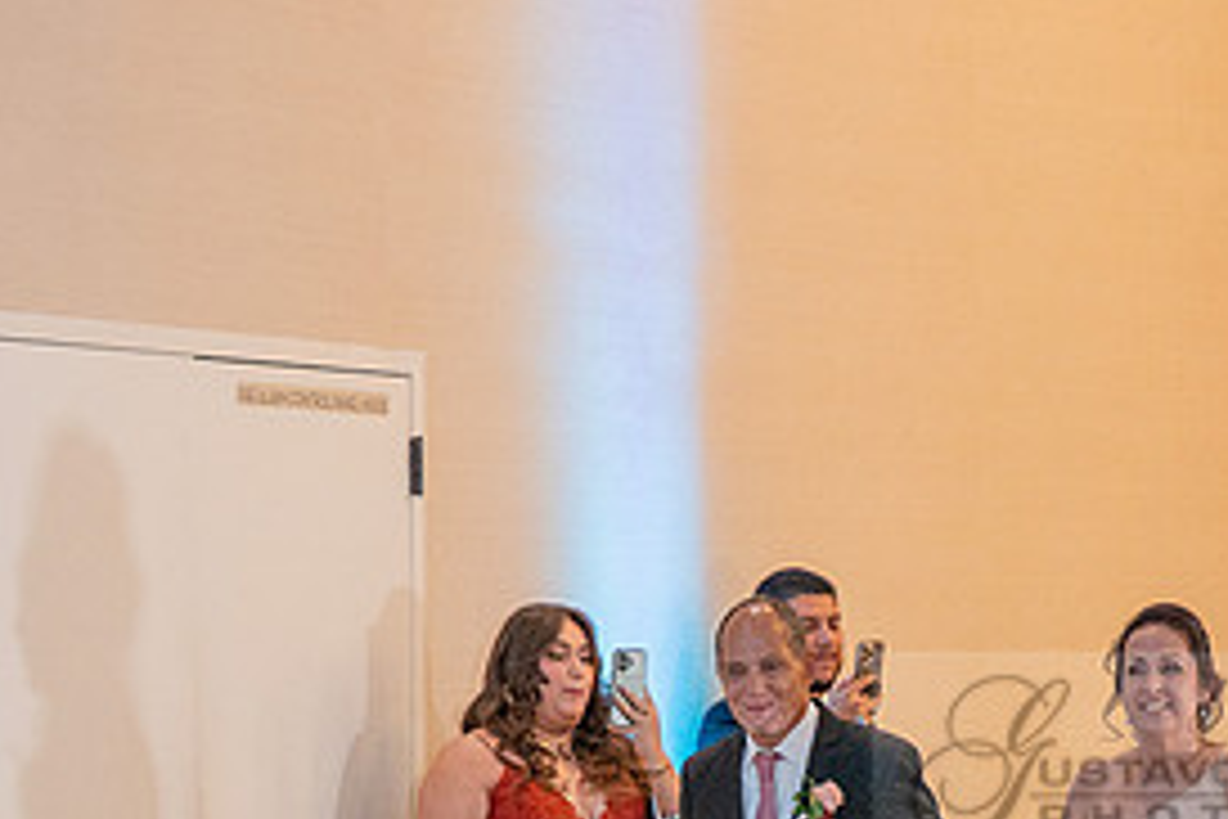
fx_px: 6856
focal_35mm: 201
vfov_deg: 6.8
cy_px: 1063
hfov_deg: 10.2
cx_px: 807
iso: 1600
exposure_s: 1/200
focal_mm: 70
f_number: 3.2
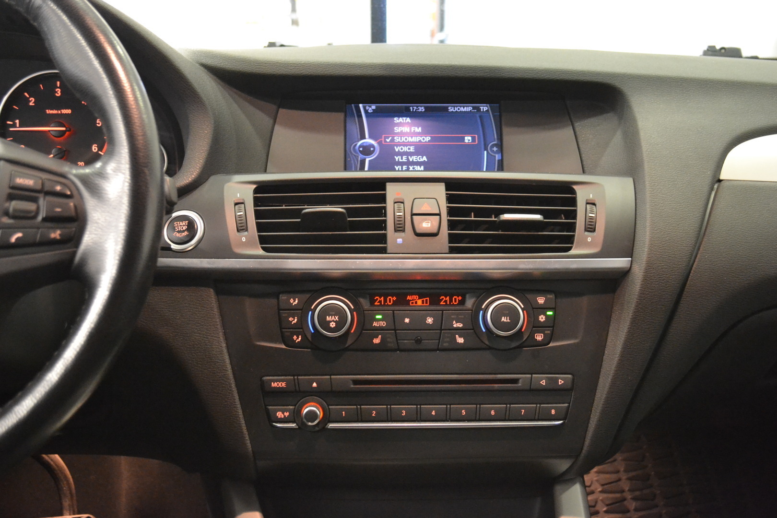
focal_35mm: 42
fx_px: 906
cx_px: 388
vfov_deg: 31.9
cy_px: 259
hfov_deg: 46.4
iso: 3200
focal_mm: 28
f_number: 4.5
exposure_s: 1/13
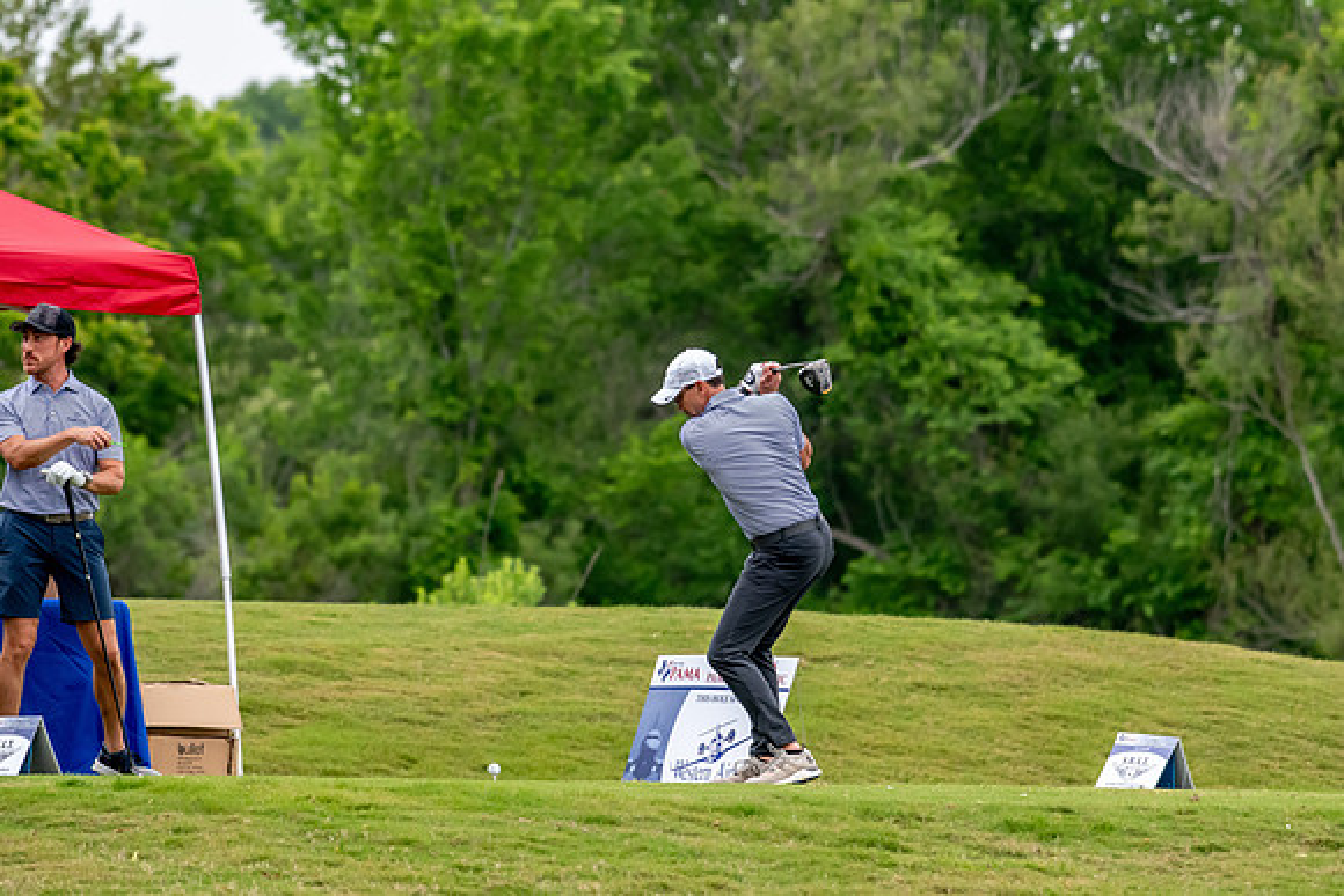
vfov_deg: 3.2
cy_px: 448
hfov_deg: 4.7
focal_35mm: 435
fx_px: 16243
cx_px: 672
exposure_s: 1/2000
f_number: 5.6
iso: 1800
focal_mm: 290
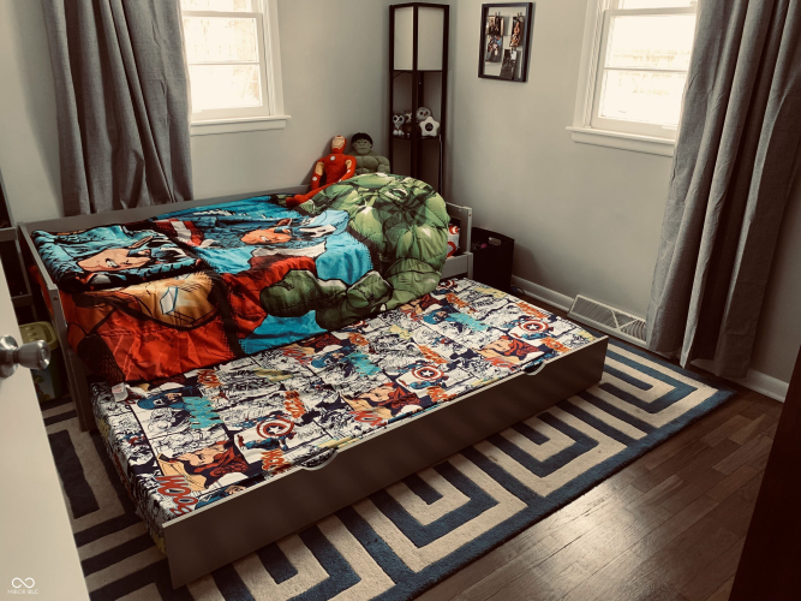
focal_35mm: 26
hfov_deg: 67.3
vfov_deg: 53.0
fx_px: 602
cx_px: 400
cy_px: 300
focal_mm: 4.25
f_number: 1.8
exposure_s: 1/60
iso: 100
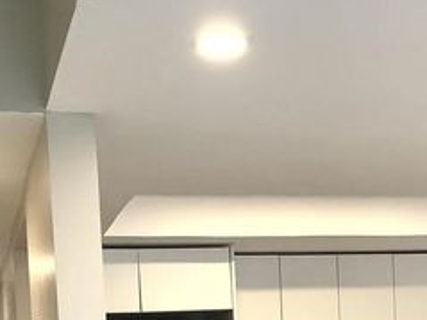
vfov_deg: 16.7
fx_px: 1023
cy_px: 424
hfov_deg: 23.5
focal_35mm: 83
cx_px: 257
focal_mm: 3.3
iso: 80
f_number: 2.4
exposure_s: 1/60
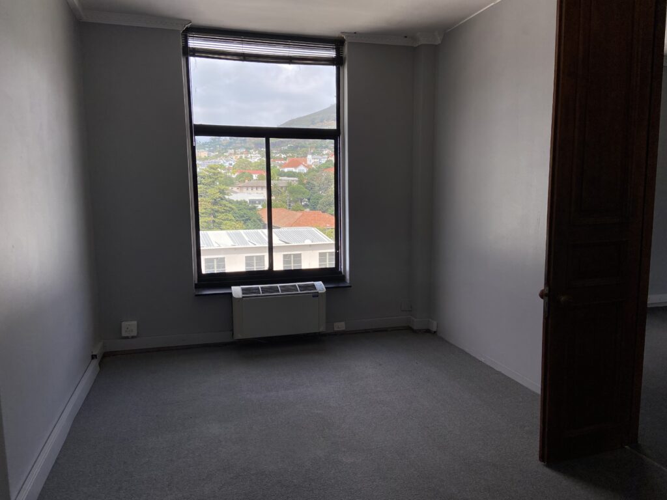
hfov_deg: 67.3
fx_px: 501
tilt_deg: -8.0
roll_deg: +0.5
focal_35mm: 26
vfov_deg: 53.1
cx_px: 334
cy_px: 250
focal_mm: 4.25
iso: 32
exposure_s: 1/304
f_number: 1.8
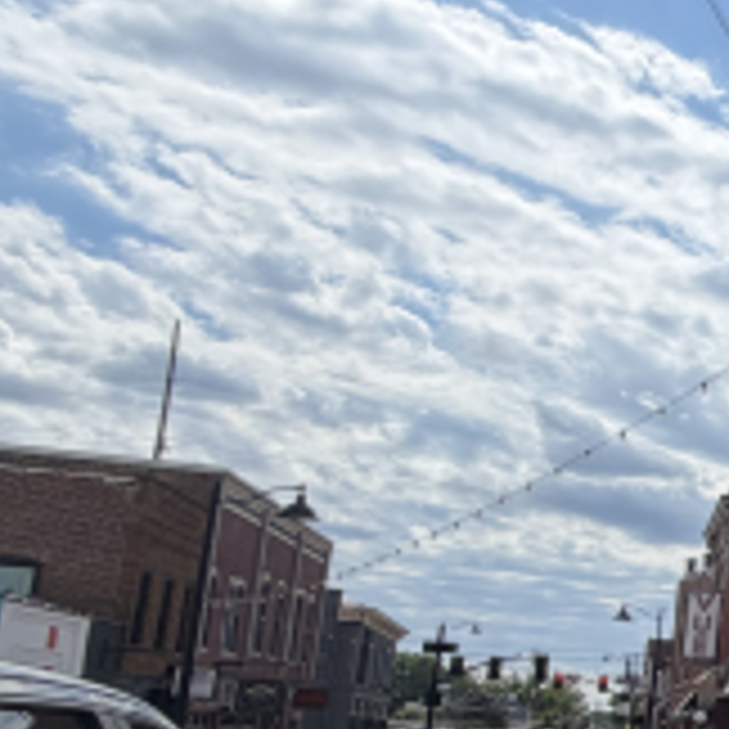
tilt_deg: +6.8
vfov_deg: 32.5
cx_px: 1478
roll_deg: -2.5
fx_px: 1215
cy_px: 585
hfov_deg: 18.9
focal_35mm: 51
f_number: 2.2
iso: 25
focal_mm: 2.22
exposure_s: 1/1050
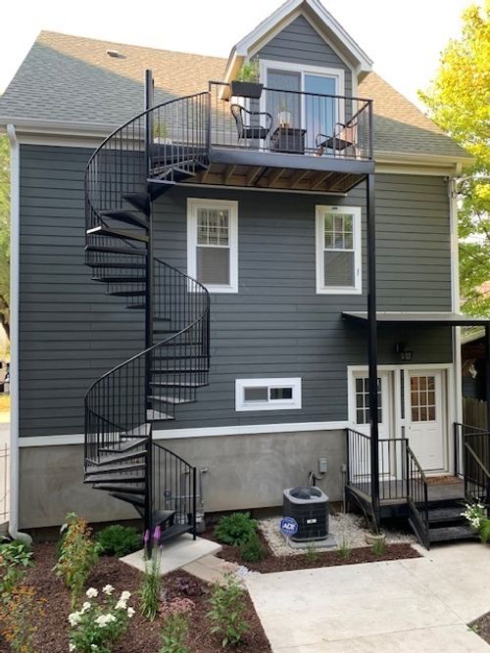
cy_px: 326
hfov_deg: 53.0
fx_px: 491
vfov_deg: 67.3
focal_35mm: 26
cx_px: 245
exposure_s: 1/121
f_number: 1.8
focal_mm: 4.25
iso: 40
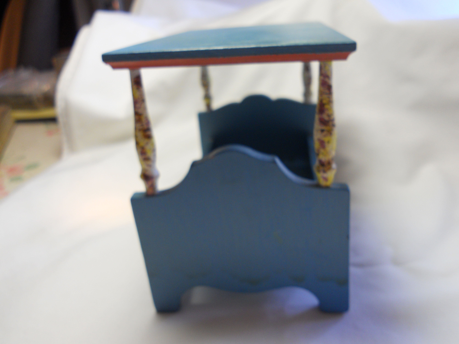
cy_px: 172
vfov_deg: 44.2
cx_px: 230
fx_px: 424
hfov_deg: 56.8
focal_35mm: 32
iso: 125
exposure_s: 1/30
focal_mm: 5.8
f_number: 3.5
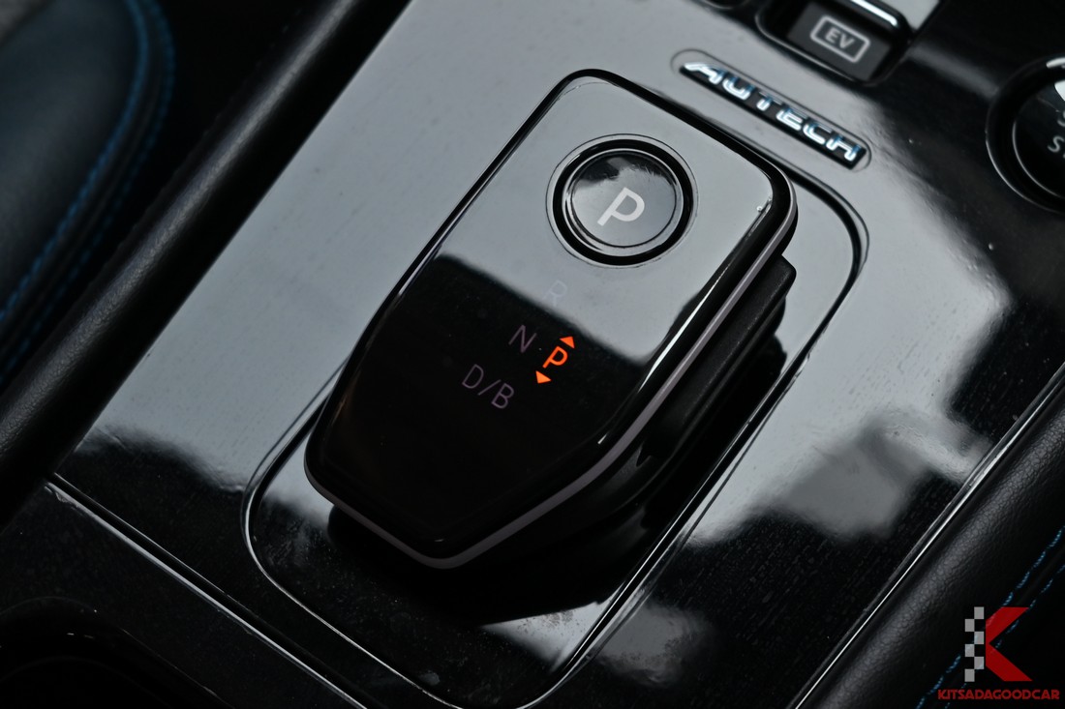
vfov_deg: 18.9
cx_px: 532
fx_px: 2130
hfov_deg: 28.1
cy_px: 354
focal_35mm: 72
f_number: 6.3
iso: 560
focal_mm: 48
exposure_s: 1/45
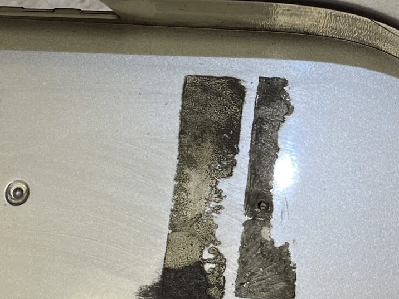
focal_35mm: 93
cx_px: 293
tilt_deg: -68.3
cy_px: 125
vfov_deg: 15.9
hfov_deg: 20.9
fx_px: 1072
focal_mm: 4.2
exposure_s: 1/100
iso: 125
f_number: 1.6
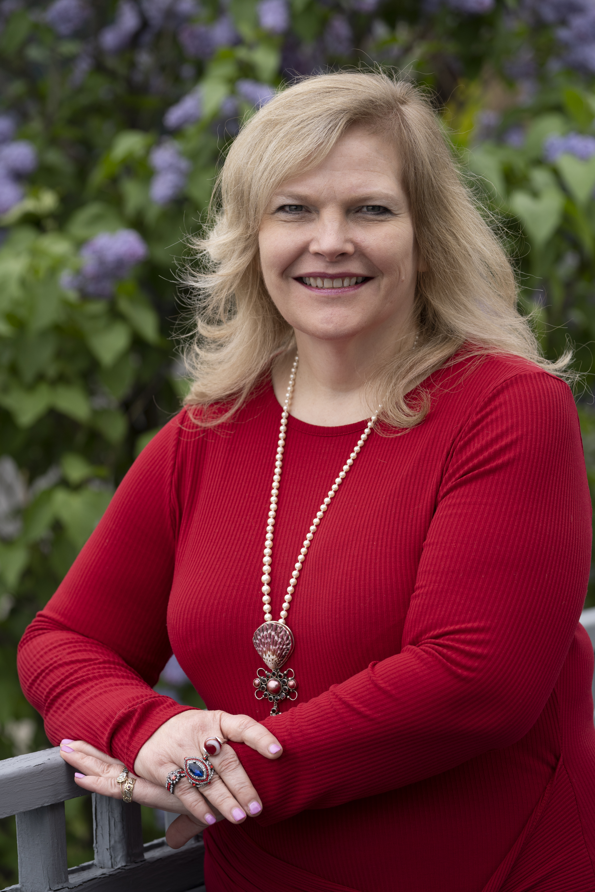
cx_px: 298
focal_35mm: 124
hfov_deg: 11.1
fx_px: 3074
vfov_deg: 16.5
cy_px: 446
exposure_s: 1/250
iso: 250
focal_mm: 124
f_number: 5
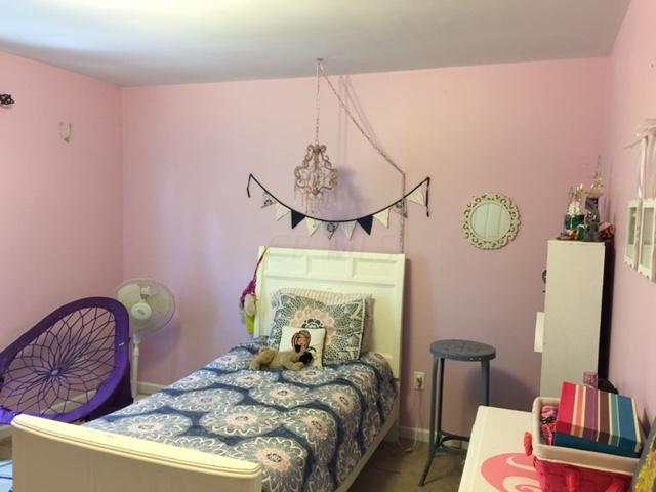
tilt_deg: -4.4
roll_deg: -1.6
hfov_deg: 61.7
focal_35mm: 29
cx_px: 328
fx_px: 550
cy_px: 246
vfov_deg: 48.2
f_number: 2.2
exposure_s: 1/15
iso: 64
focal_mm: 4.15
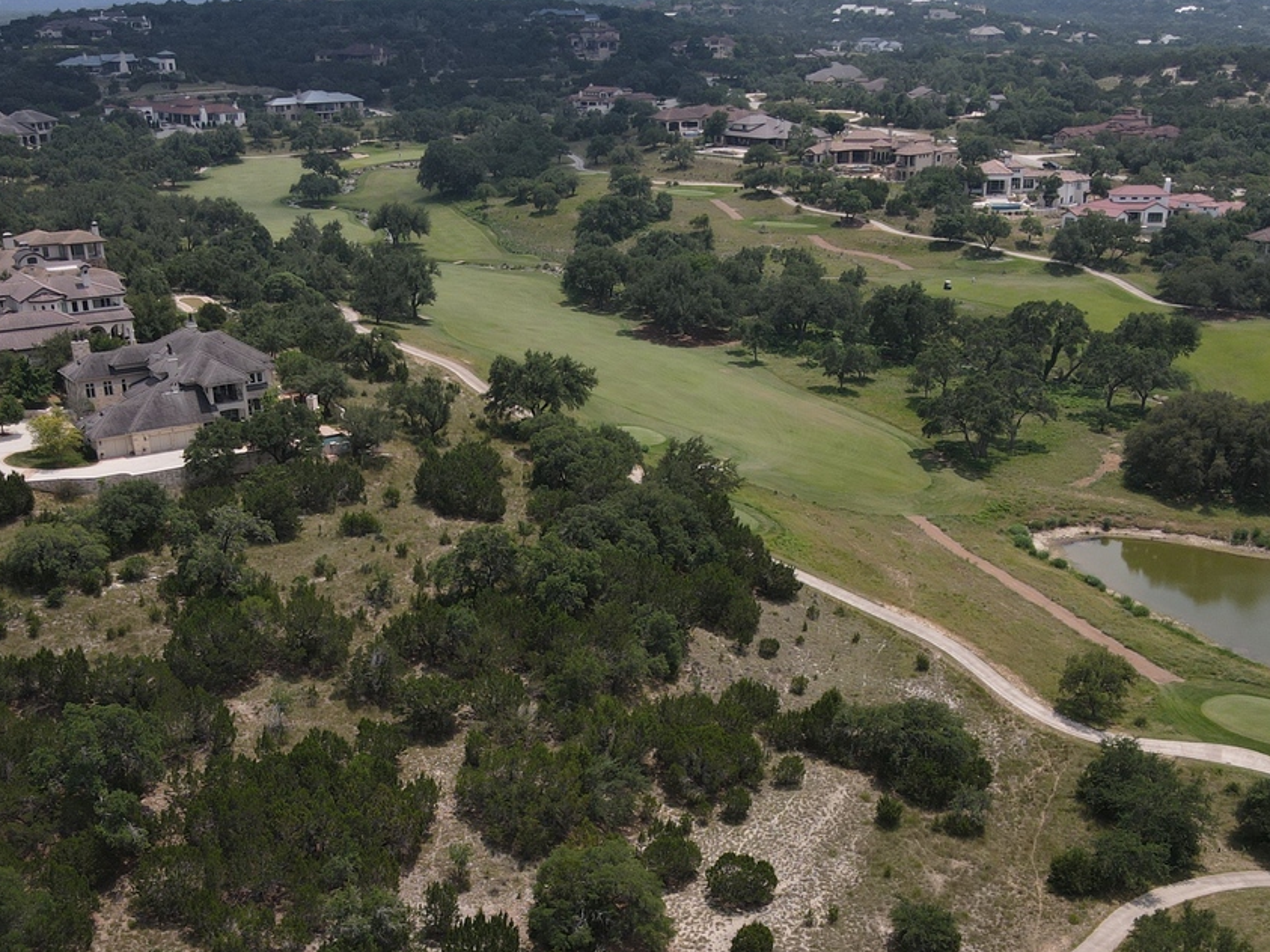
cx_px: 657
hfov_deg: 45.8
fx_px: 1504
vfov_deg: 34.6
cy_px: 676
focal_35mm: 41
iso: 100
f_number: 2.8
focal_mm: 4.5
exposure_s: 1/1000
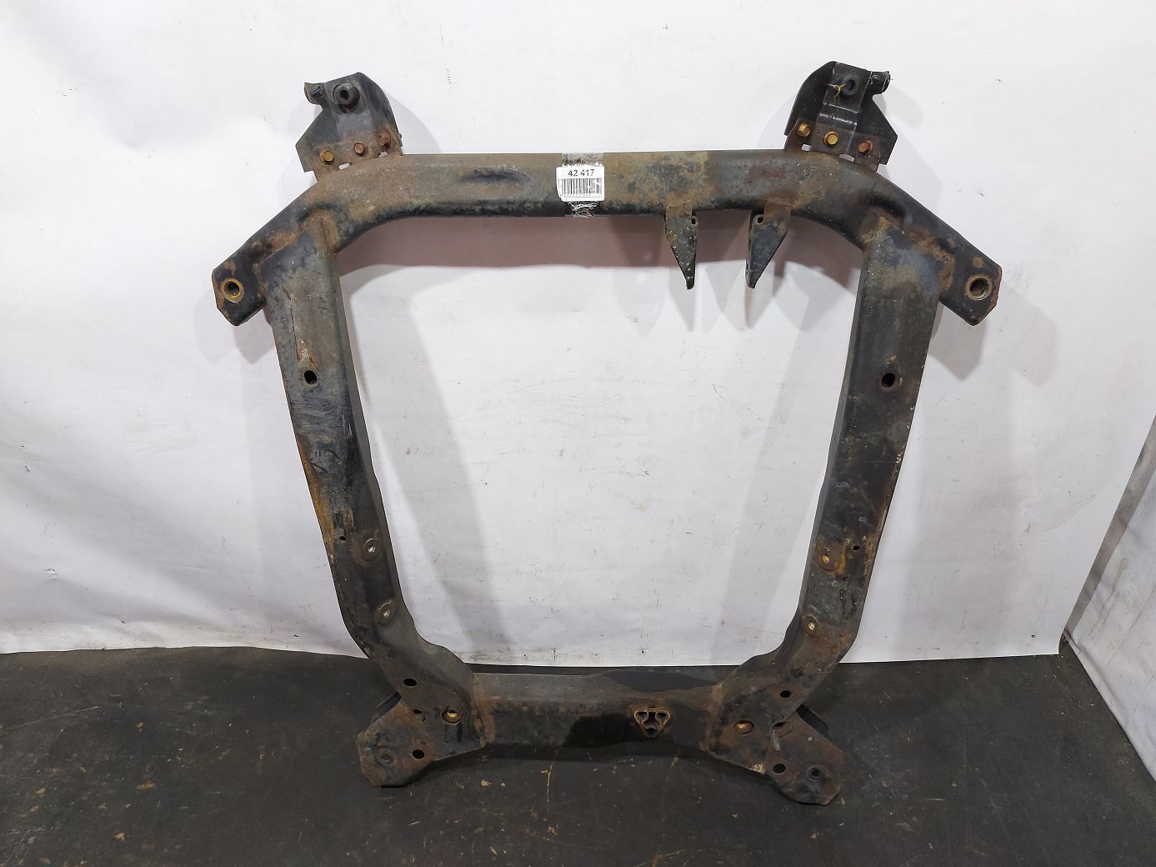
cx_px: 578
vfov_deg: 56.8
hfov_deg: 71.6
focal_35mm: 24
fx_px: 801
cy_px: 434
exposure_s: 1/50
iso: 160
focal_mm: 5.23
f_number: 1.8
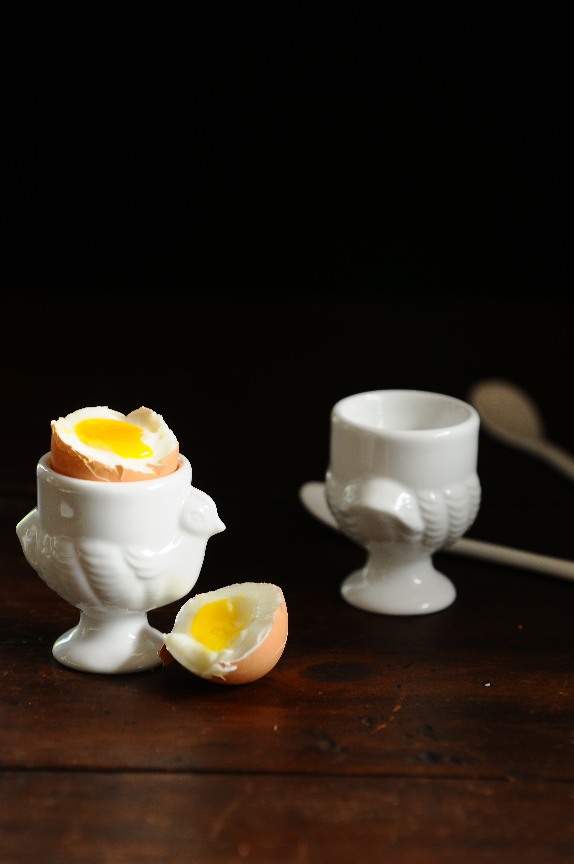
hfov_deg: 7.0
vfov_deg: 10.6
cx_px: 287
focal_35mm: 195
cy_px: 432
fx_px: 4675
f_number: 3.5
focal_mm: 130
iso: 200
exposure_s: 1/20
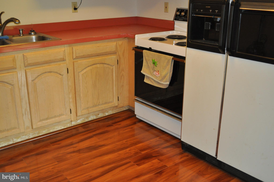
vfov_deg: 34.1
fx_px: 296
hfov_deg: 49.6
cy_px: 91
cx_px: 137
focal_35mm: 39
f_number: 4.2
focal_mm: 26
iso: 800
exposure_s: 1/60
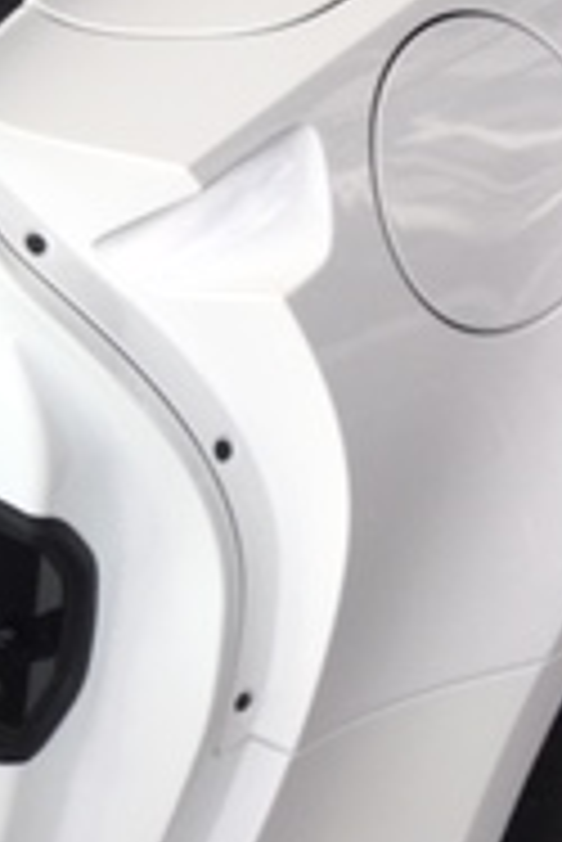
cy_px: 446
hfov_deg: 11.8
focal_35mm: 103
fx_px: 2407
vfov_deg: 19.8
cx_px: -593
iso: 25
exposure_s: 1/264
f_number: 2.2
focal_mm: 4.15
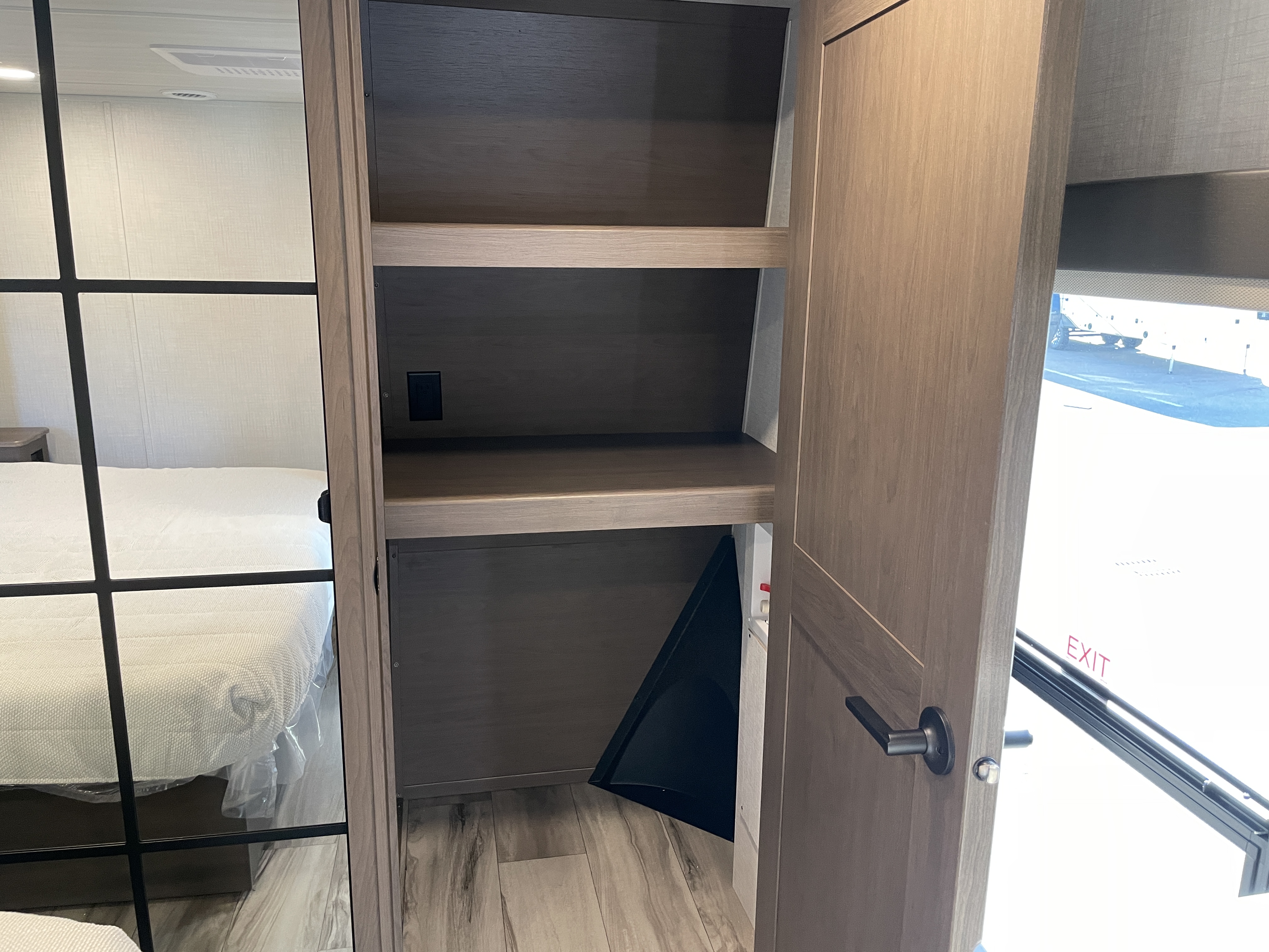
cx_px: 634
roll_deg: -0.4
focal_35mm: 26
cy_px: 476
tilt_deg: -12.1
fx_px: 953
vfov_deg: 53.1
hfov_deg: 67.3
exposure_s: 1/60
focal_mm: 4.2
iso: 200
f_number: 1.6
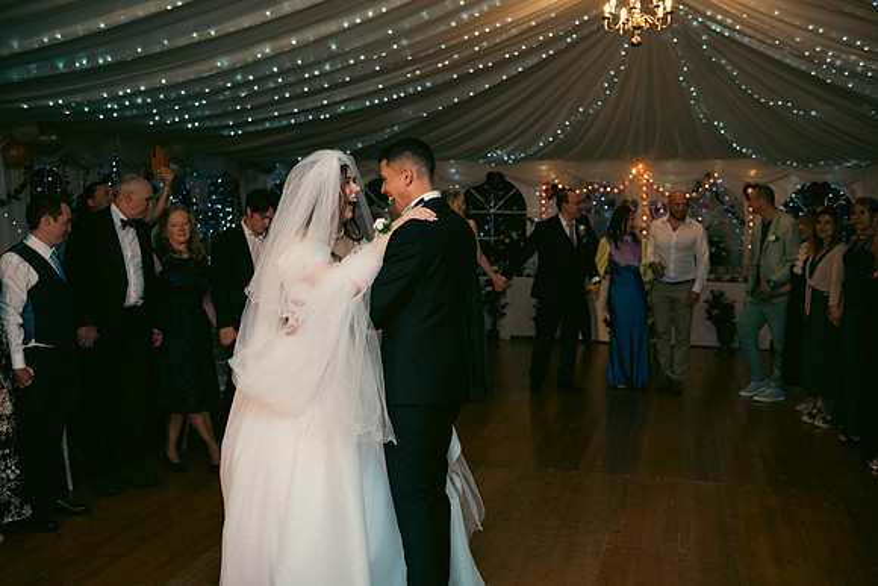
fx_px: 1098
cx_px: 439
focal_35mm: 45
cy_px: 293
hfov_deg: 43.6
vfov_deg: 29.9
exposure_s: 1/160
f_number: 3.5
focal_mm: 45
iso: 800
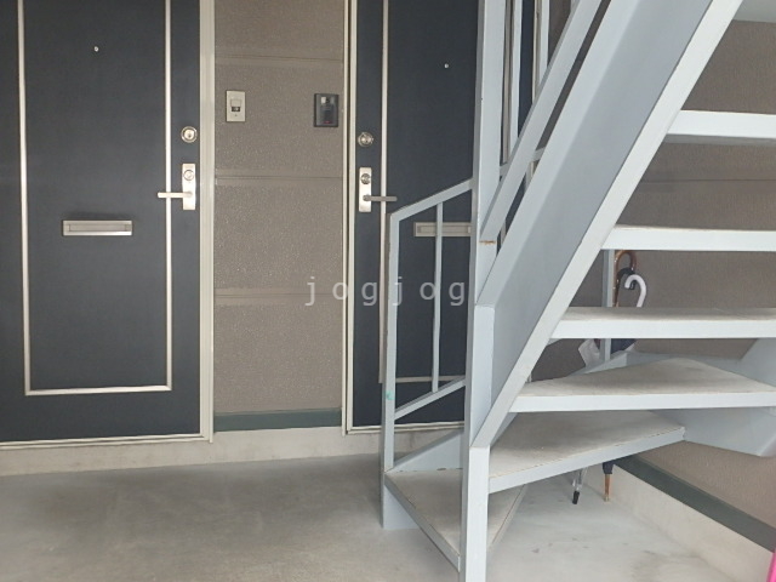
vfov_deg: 34.3
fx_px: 942
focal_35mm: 42
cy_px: 291
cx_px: 388
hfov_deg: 44.8
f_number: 5.2
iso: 400
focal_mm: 7.5
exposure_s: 1/40
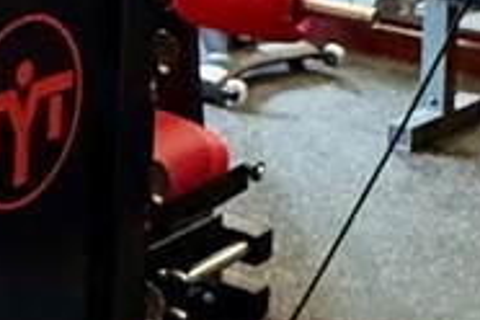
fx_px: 1667
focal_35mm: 125
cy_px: -137
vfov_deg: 10.6
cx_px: -268
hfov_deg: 15.0
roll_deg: -0.9
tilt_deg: -9.1
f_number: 2.2
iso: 1000
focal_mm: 2.22
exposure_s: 1/60
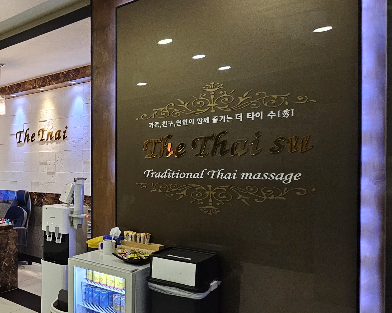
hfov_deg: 45.8
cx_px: -36
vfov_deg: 49.9
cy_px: 170
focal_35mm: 29
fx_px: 336
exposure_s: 1/30
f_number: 2.2
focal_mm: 2.2
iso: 320
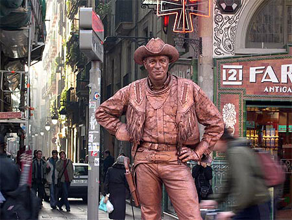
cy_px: 110
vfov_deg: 13.0
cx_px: 146
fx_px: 962
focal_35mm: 114
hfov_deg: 17.3
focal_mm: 24
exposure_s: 1/30
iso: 112
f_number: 4.9
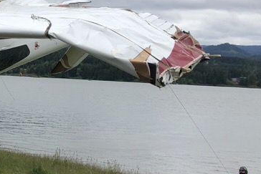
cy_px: 101
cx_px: -42
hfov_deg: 25.5
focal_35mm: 72
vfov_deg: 18.9
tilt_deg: -2.4
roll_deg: -3.3
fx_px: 522
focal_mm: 3.99
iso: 20
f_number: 1.8
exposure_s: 1/1845
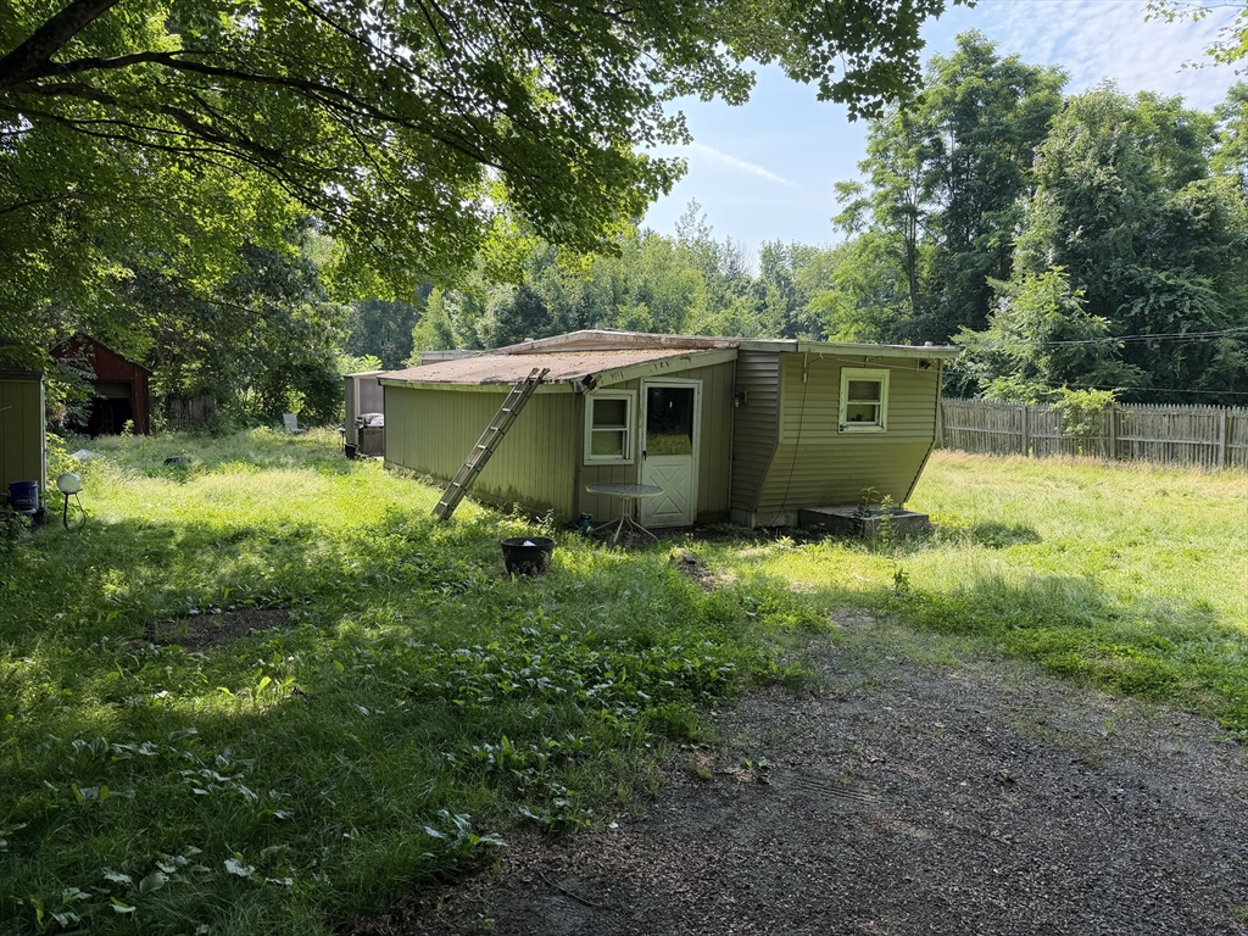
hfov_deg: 71.6
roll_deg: -1.7
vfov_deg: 56.8
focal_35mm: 24
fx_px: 865
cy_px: 468
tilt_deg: -6.2
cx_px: 624
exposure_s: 1/1060
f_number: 1.78
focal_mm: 6.76
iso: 100
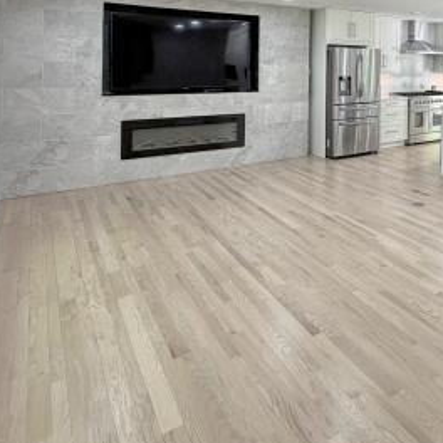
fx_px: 434
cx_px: 420
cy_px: 65
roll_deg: -0.6
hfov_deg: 47.1
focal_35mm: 30
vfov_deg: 49.6
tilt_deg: -0.6
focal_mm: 2.2
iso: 200
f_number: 2.2
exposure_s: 1/120
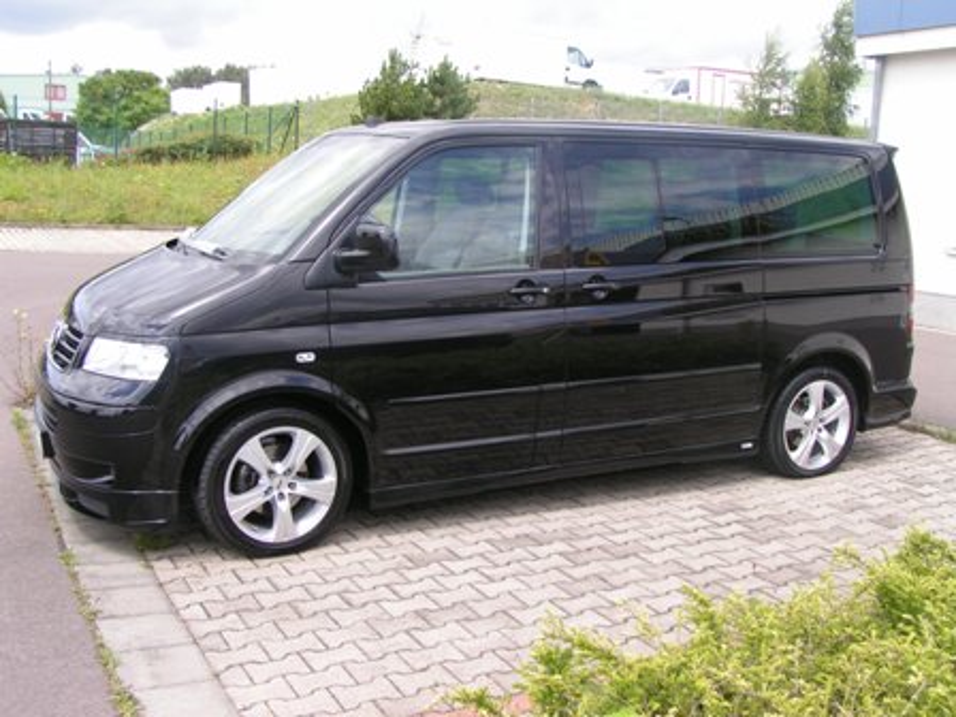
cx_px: 478
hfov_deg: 49.0
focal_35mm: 38
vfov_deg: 37.7
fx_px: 1049
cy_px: 358
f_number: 5.6
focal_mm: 5.8
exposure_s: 1/160
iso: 50
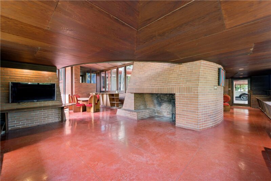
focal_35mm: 14
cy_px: 90
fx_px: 105
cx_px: 136
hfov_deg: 104.2
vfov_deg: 81.3
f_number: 7.1
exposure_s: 1/10
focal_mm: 14
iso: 50
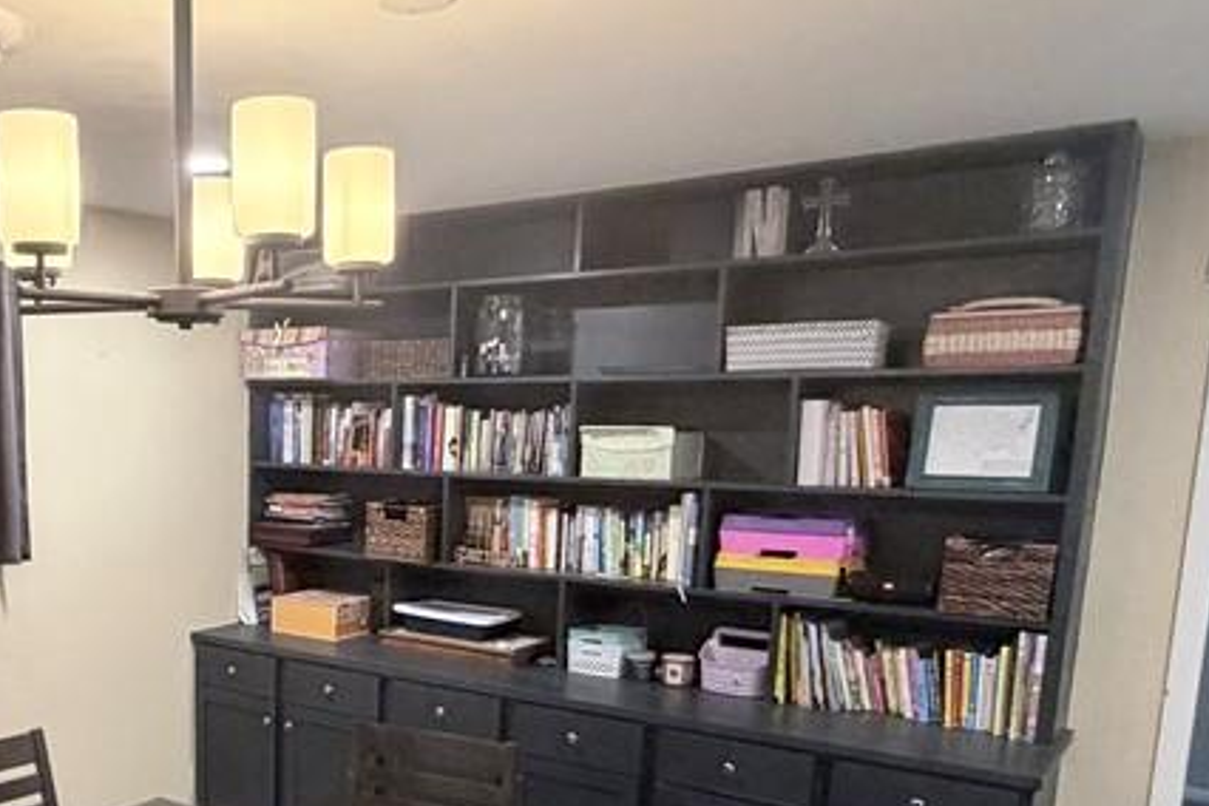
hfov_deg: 51.0
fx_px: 1175
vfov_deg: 36.9
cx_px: 238
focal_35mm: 35
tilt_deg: -9.6
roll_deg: -0.3
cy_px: 613
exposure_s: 1/60
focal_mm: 2.22
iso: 400
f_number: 2.2
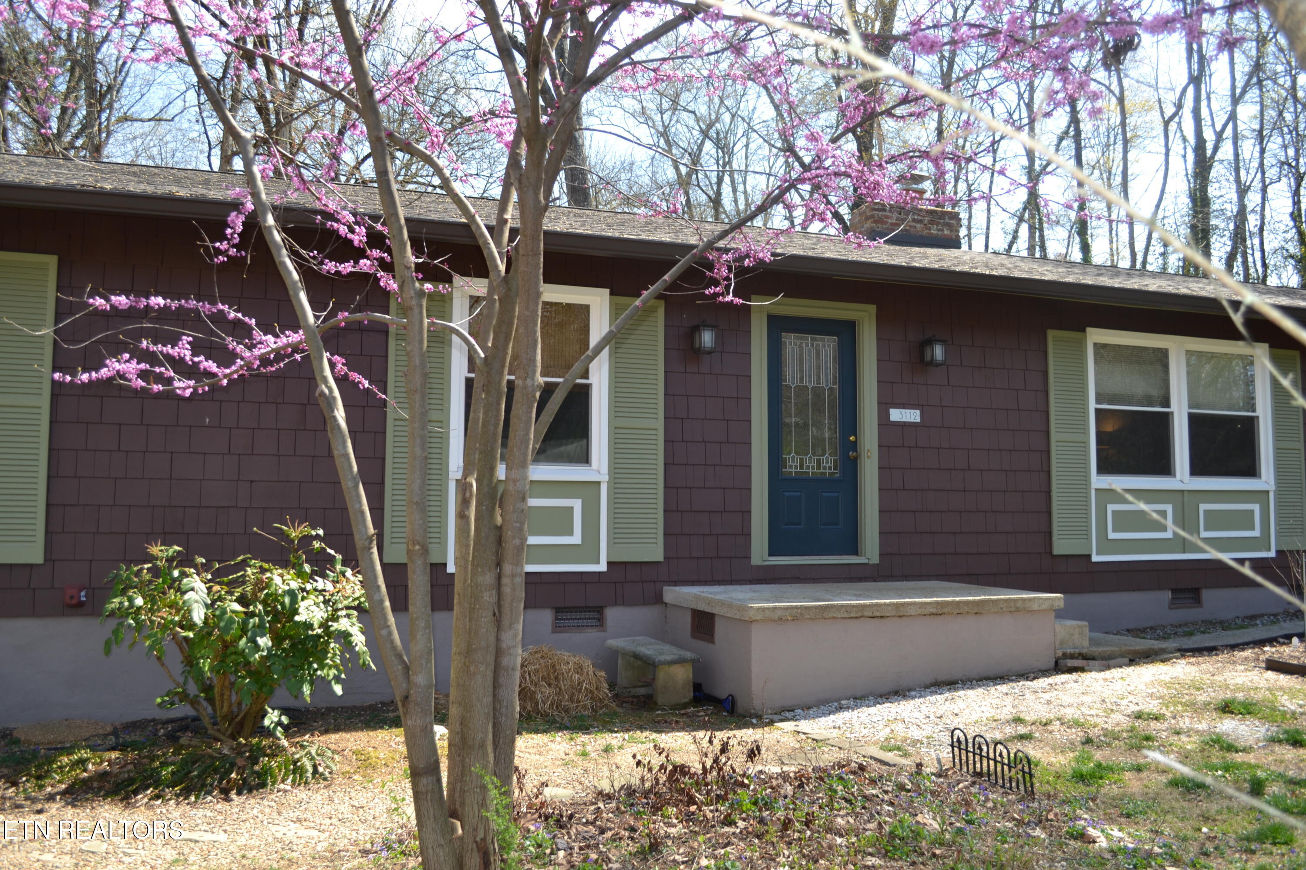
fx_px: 1088
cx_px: 653
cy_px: 435
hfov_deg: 61.9
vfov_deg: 43.6
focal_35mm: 30
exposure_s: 1/200
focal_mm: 20
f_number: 5
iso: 100
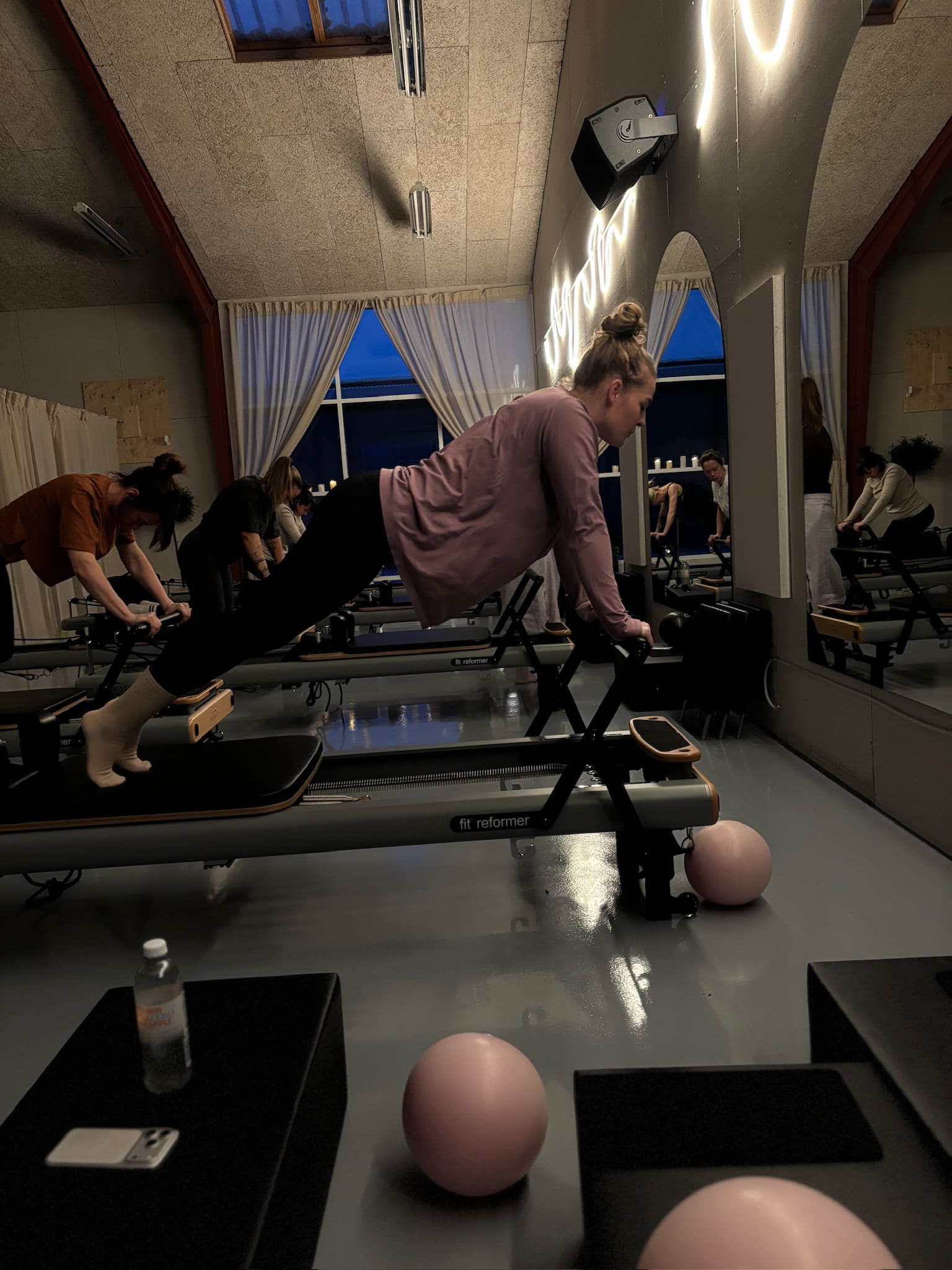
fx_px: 953
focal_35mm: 26
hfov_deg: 53.1
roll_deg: +3.1
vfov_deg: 67.3
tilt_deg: -6.3
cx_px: 476
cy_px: 635
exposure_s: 1/50
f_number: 1.6
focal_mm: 5.96
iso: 500
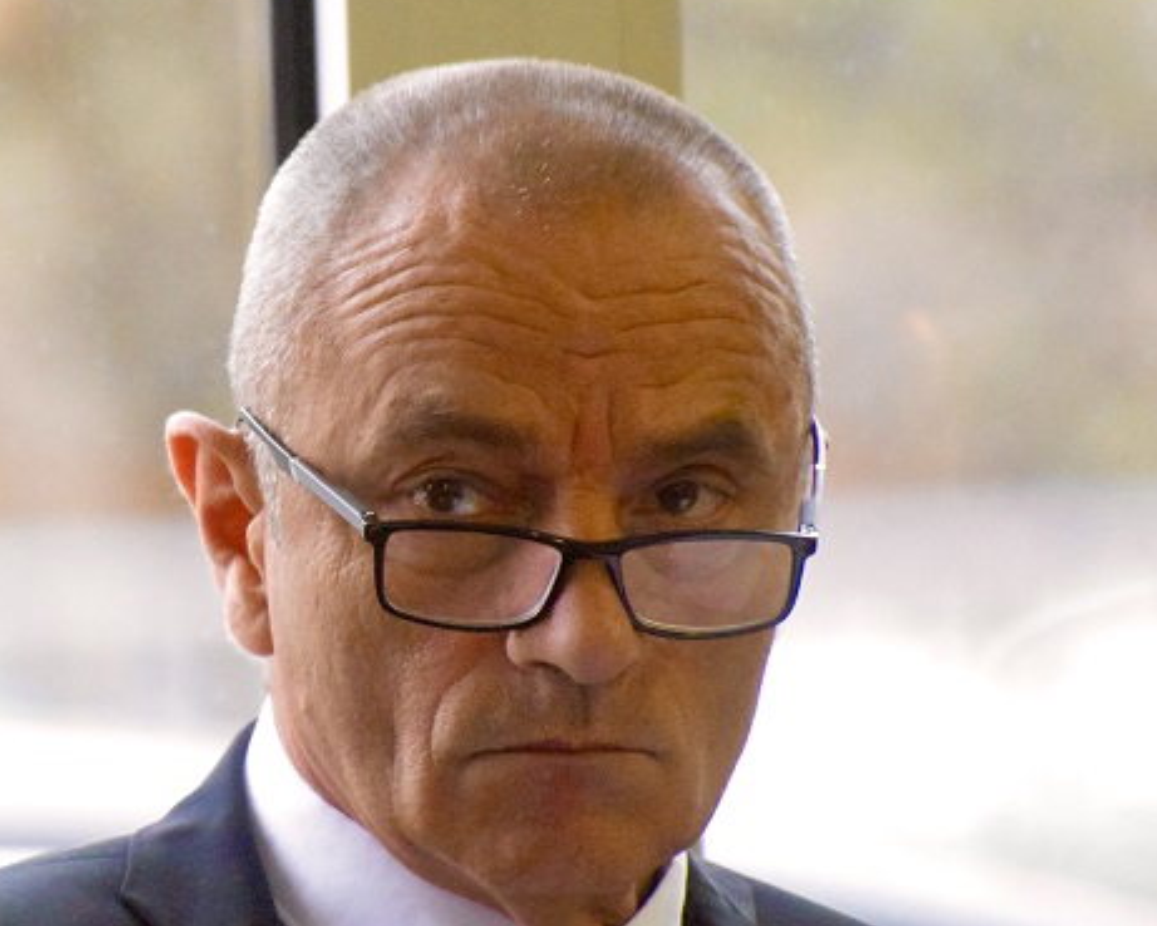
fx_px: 25105
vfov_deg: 2.1
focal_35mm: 733
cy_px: 591
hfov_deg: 2.6
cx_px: 193
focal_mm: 300
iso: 12800
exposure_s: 1/250
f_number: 5.6
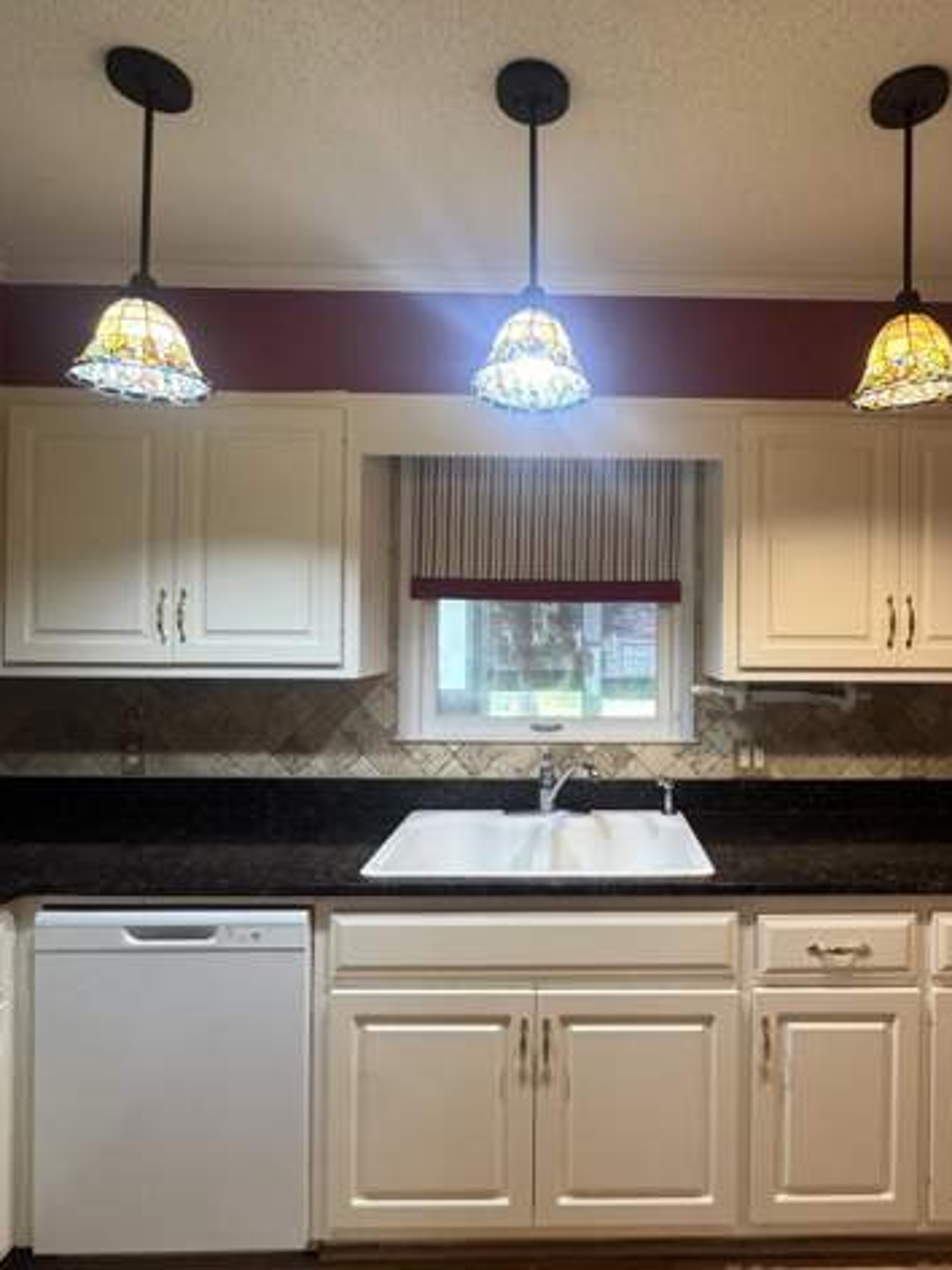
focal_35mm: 19
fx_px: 697
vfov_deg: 84.7
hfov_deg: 67.6
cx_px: 594
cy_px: 624
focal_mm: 2.22
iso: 250
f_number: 2.2
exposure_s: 1/60
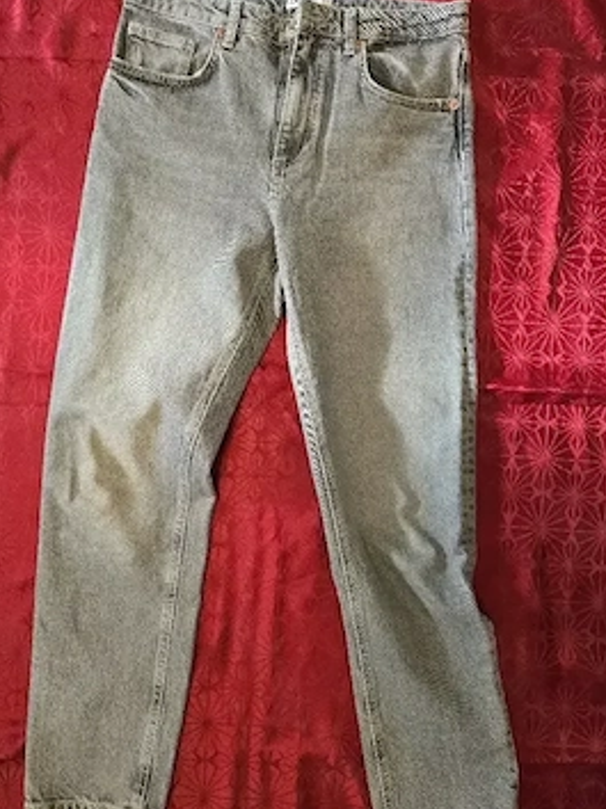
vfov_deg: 67.3
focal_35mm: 26
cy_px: 404
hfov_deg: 53.0
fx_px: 608
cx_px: 297
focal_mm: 6.3
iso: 800
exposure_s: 1/120
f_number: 1.7
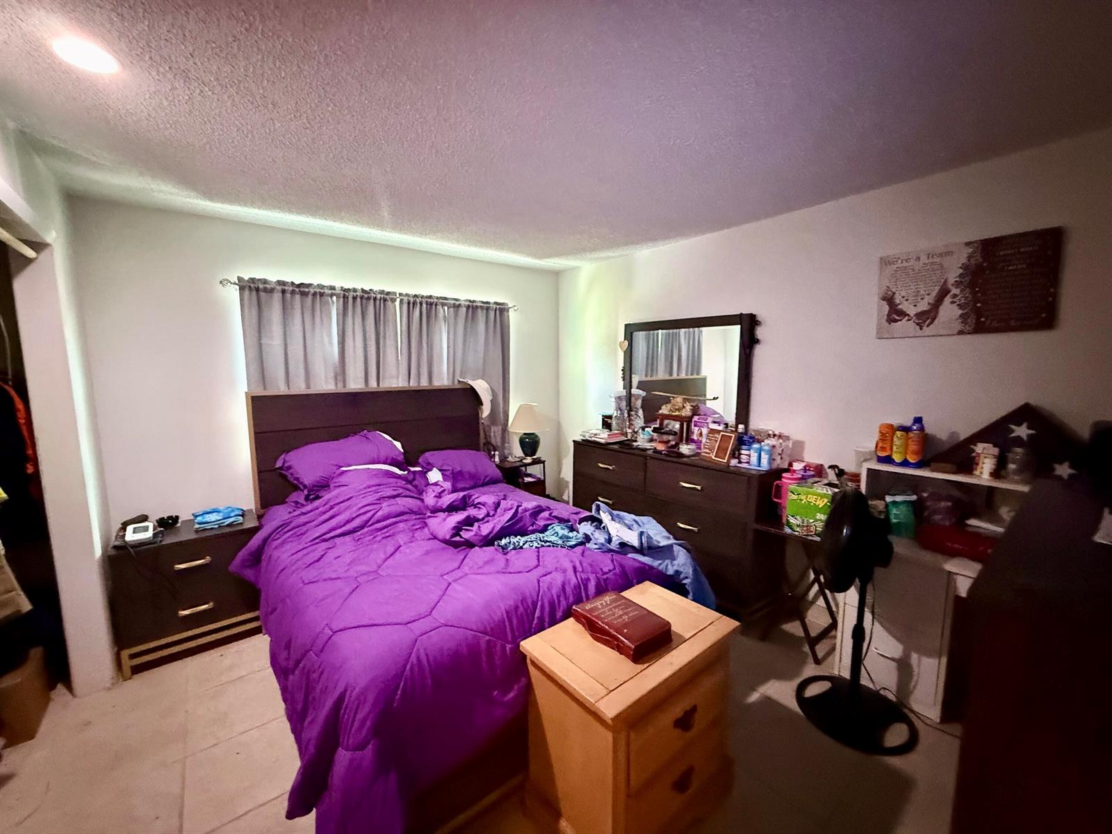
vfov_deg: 85.7
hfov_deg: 102.1
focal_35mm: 14
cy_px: 417
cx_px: 556
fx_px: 450
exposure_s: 1/40
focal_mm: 2.22
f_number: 2.2
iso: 1000
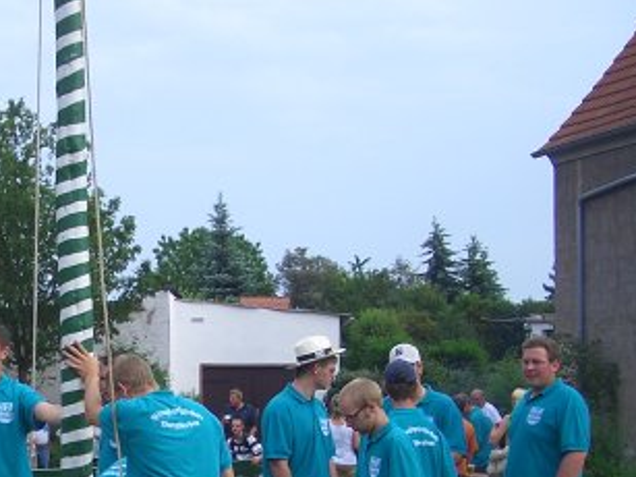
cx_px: 15
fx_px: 1341
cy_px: 458
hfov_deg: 25.5
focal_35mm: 73
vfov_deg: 19.7
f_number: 2.6
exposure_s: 1/500
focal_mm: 5.8
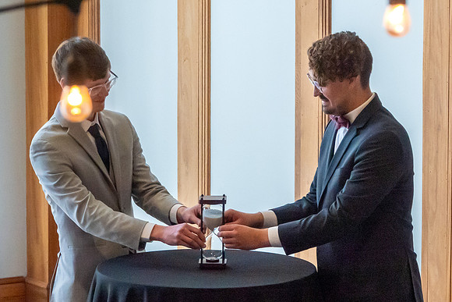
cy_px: 151
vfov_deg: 6.4
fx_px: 2687
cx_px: 226
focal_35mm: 214
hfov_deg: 9.6
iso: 2500
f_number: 4
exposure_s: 1/250
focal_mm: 78.39
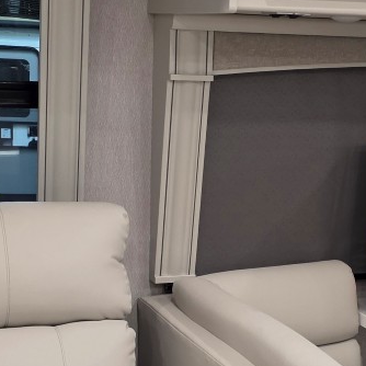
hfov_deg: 20.4
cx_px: 214
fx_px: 1017
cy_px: 272
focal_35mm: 85
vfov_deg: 20.3
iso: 400
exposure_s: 1/120
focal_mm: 6.3
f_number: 1.7
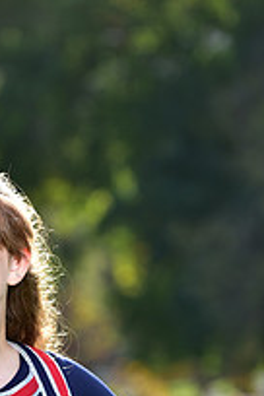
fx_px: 3905
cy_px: 454
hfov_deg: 3.9
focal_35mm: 355
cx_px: -51
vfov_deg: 5.8
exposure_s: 1/250
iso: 80
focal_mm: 125
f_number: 5.6
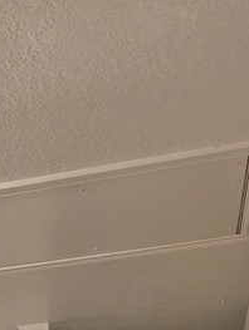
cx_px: -154
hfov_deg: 14.5
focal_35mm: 93
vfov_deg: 17.7
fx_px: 890
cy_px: 559
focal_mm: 6.81
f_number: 1.85
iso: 92
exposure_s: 1/23.8
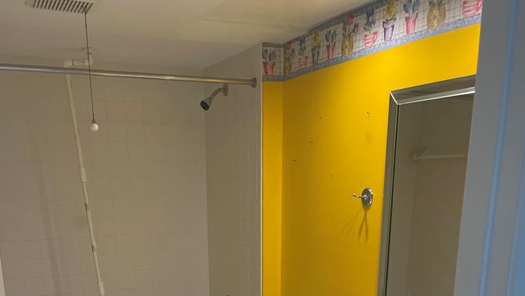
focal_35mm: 40
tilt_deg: -16.7
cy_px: 342
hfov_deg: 50.4
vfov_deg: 26.8
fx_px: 557
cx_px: 245
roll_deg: +0.6
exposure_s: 1/120
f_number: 1.6
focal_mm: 5.1
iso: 125
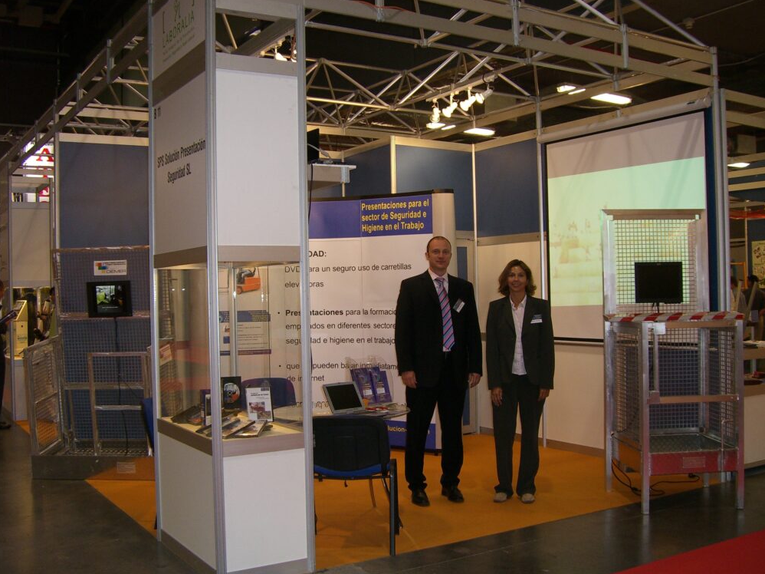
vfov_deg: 36.8
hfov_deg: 47.9
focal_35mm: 39
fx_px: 862
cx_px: 389
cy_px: 292
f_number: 2.7
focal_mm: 6.2
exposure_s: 1/60
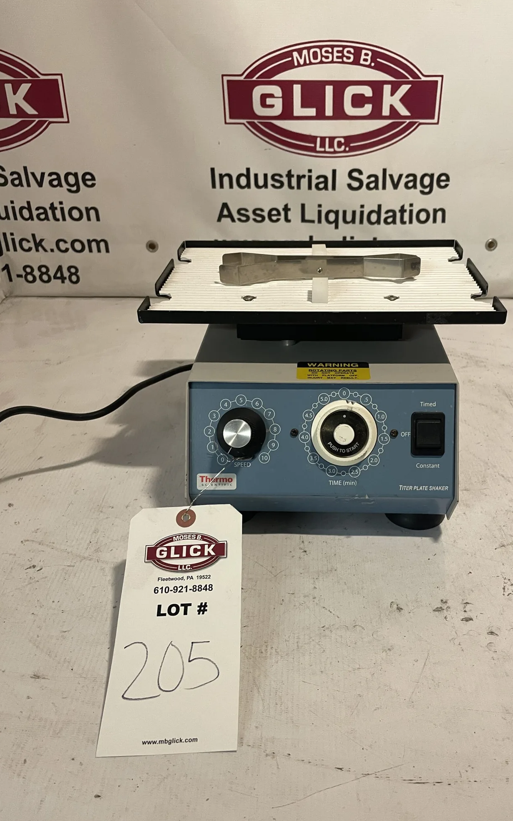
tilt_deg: -29.8
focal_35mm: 28
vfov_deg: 66.5
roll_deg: -0.9
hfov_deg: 44.4
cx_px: 295
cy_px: 415
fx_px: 627
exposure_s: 1/60
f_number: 1.6
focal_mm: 4.2
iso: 250
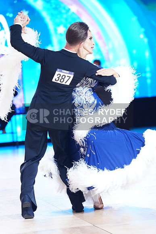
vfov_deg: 13.6
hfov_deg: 9.1
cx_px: 78
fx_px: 981
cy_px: 117
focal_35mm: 151
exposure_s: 1/200
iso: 2000
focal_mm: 151
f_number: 3.5
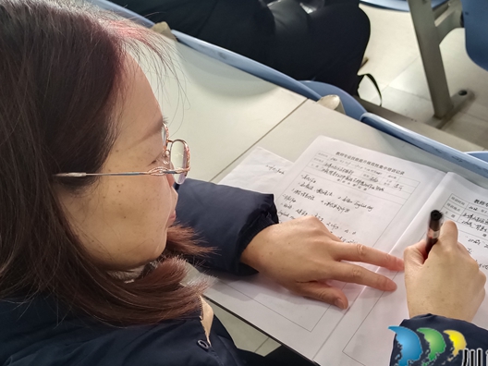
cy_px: 194
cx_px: 290
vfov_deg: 35.9
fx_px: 564
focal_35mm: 40
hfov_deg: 46.6
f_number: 1.79
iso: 1656
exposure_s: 1/25
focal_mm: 4.71
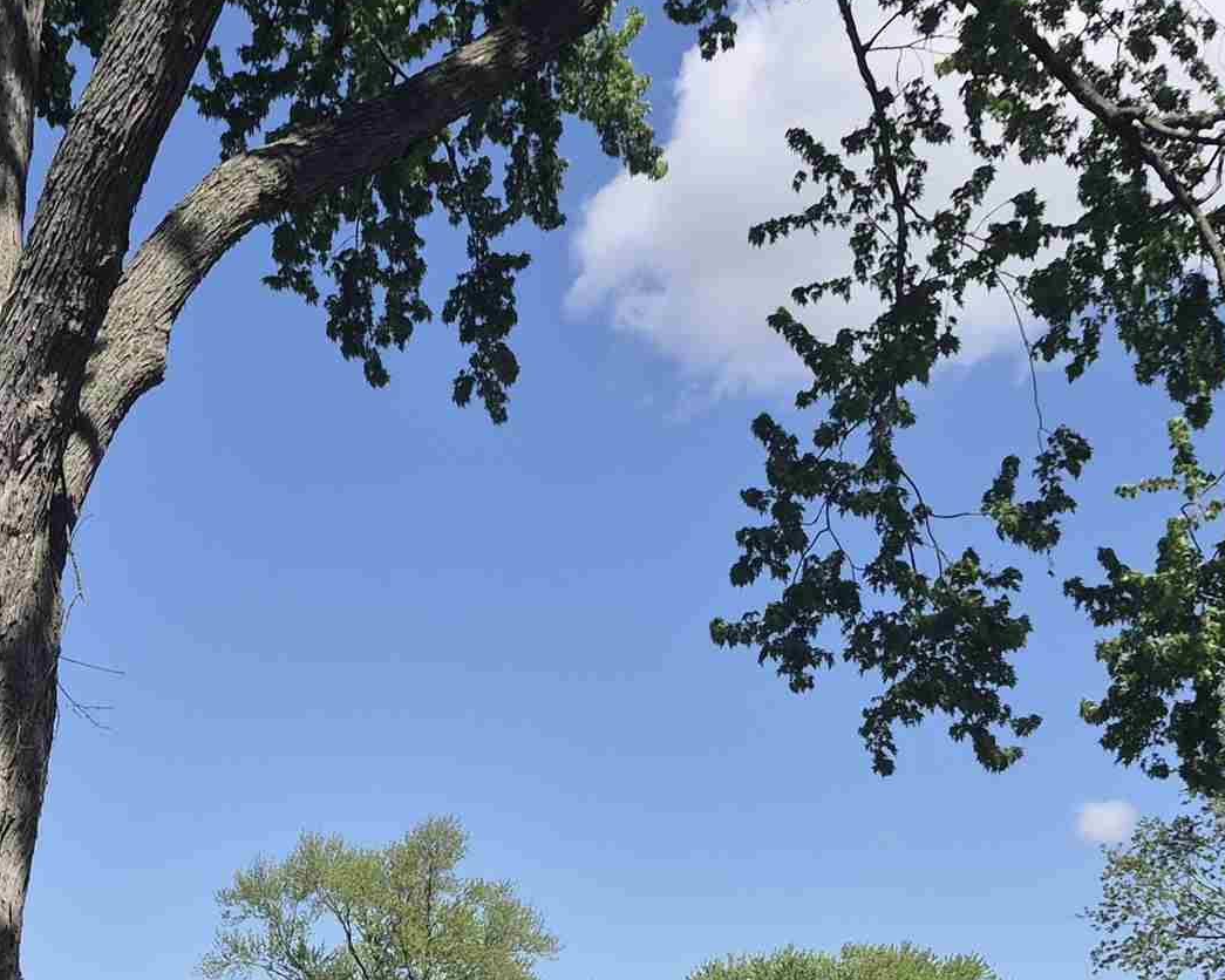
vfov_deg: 21.9
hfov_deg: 28.5
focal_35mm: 66
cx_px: 409
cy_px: 1075
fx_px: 2393
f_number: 1.8
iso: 25
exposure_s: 1/1780
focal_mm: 5.4
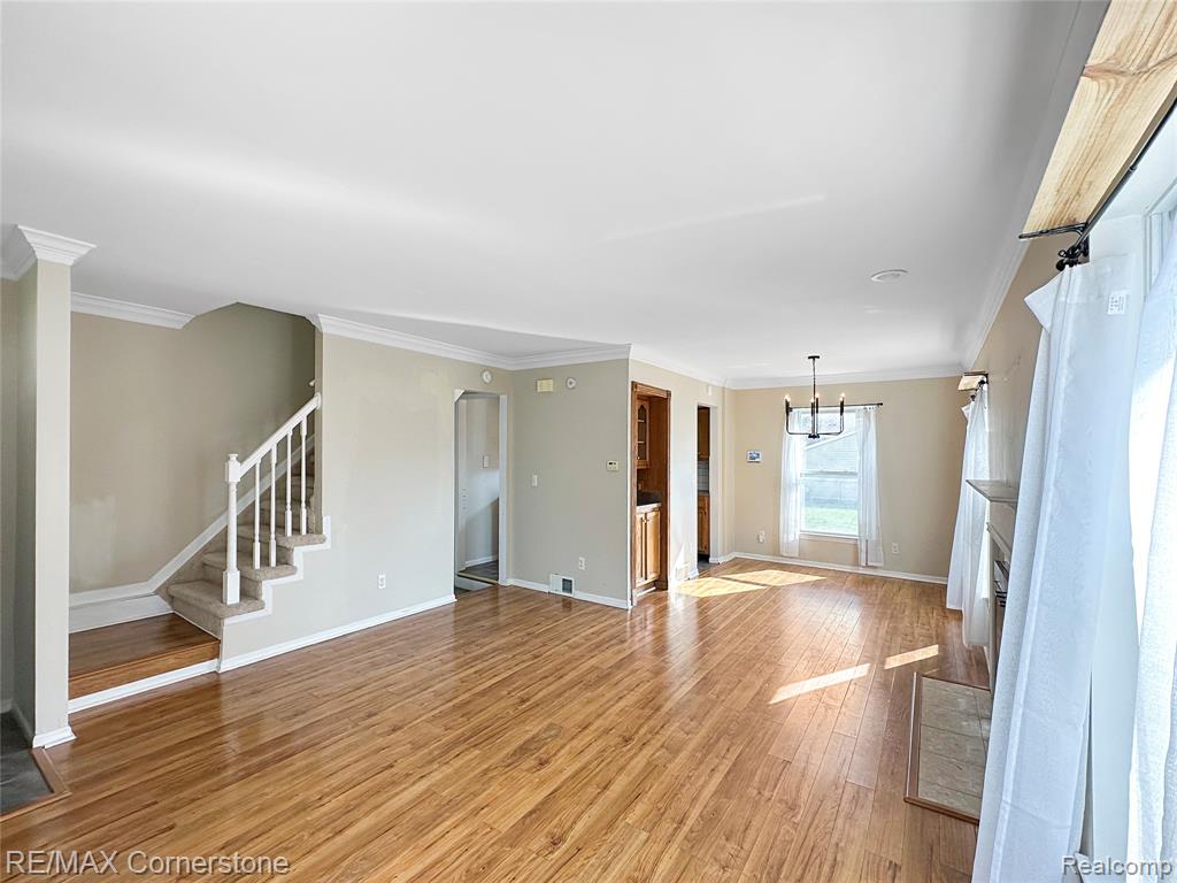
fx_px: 476
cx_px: 588
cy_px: 442
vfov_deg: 85.7
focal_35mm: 14
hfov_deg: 102.1
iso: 100
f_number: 2.2
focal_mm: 2.22
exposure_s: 1/120
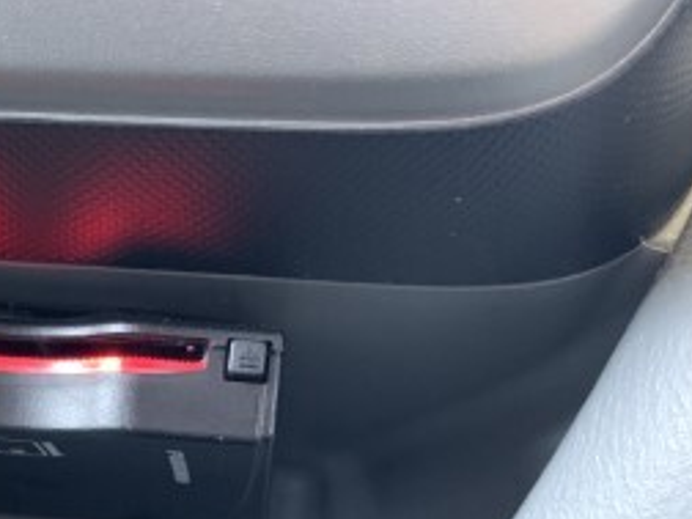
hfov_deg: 28.5
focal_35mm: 66
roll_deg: -5.4
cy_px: 588
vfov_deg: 21.0
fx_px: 1319
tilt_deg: -13.6
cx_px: 96
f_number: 1.8
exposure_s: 1/31
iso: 400
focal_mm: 4.25
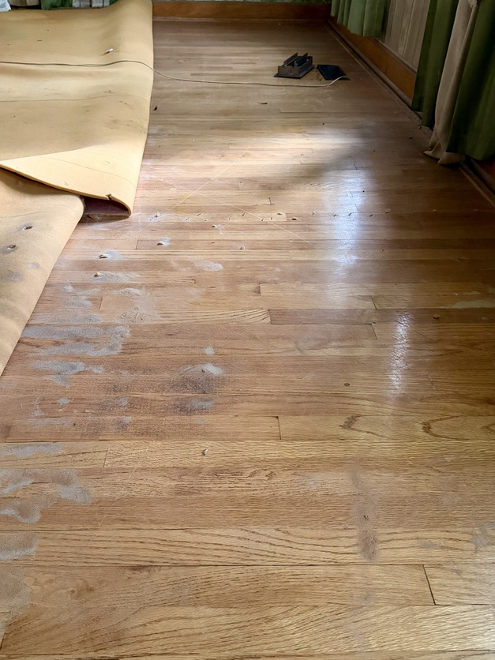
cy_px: 332
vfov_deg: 58.4
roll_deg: -1.3
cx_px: 234
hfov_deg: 45.4
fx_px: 591
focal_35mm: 31
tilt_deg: -35.3
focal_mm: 6.76
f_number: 1.78
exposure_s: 1/58
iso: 800
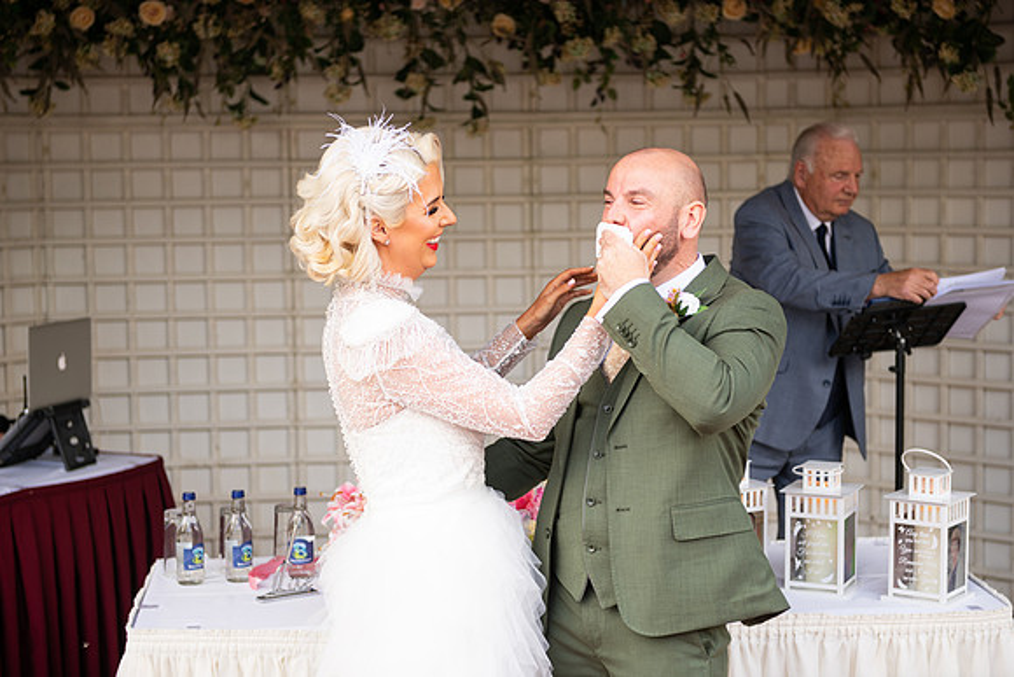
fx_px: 1972
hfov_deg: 28.8
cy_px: 338
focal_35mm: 70
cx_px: 507
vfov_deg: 19.5
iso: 100
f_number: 3.5
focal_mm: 70
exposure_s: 1/160
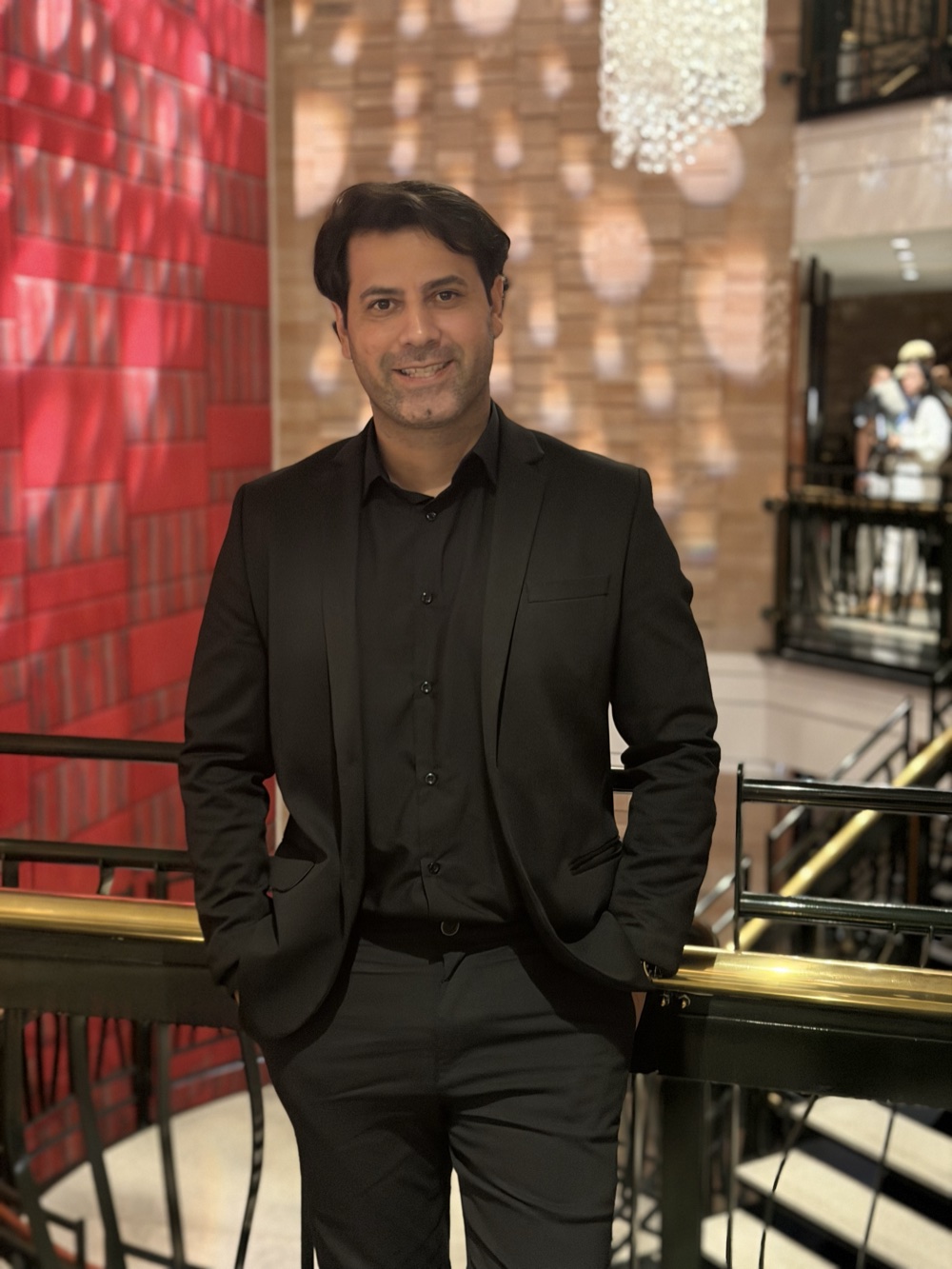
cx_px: 476
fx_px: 1760
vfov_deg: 39.7
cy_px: 634
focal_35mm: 48
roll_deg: -0.5
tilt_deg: -9.0
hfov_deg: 30.3
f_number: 1.78
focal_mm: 6.76
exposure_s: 1/20
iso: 800
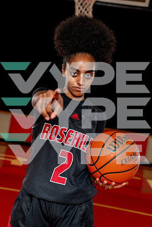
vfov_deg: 33.9
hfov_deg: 23.0
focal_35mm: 59
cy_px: 114
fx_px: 374
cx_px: 76
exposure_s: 1/250
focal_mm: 59
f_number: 4
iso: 400
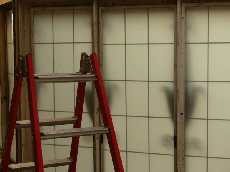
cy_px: 86
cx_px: 115
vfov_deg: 18.9
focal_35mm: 78
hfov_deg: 25.0
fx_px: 518
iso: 125
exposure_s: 1/80
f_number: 2.8
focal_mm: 14
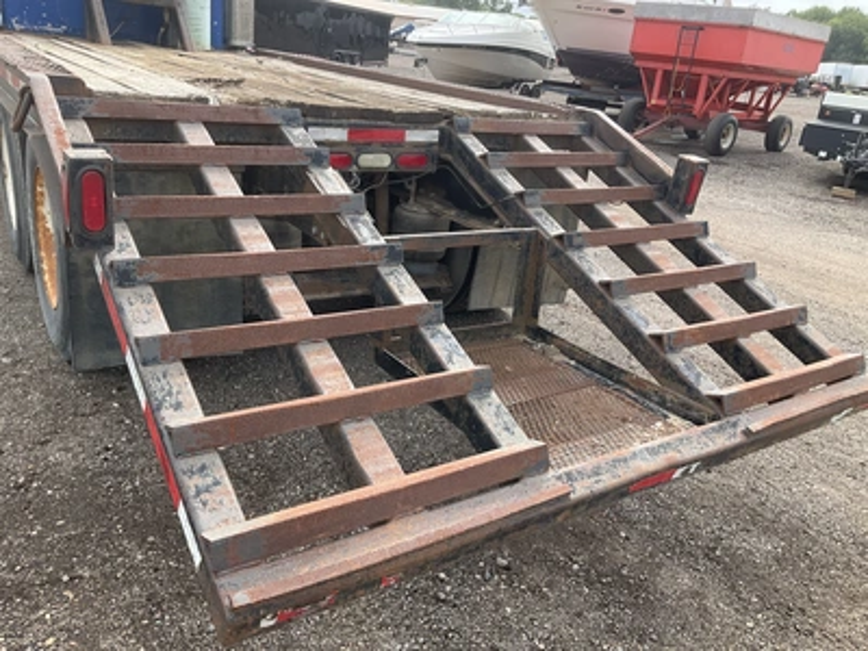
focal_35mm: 29
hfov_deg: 61.7
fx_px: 727
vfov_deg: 48.2
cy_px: 326
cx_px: 434
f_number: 1.8
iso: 25
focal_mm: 3
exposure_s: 1/635
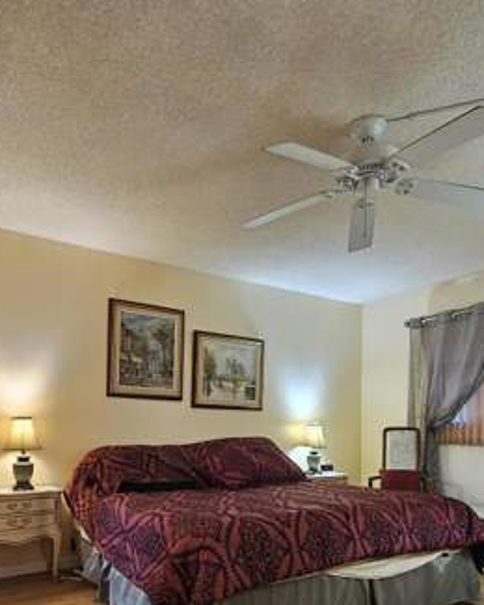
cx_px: 225
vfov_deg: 65.0
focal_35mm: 25
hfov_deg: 56.7
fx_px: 448
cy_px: 434
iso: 500
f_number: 2.2
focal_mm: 2.2
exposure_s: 1/30
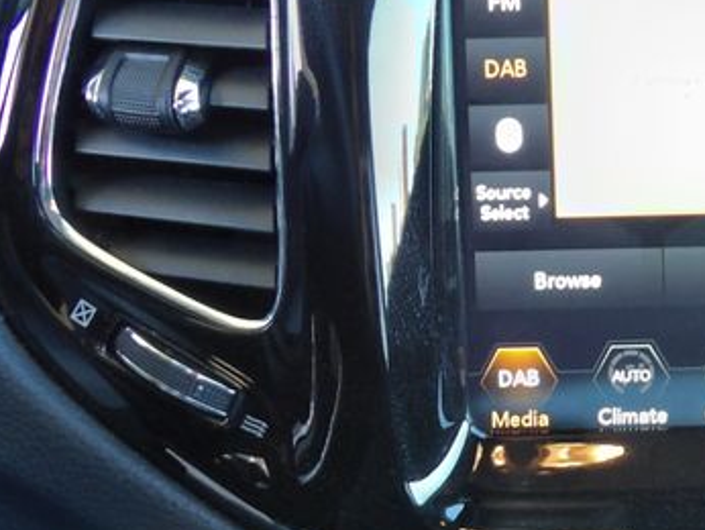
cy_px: 363
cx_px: 766
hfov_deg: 25.5
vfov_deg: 20.7
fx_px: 1447
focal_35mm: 71
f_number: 3.2
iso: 200
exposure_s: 1/9
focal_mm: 4.3
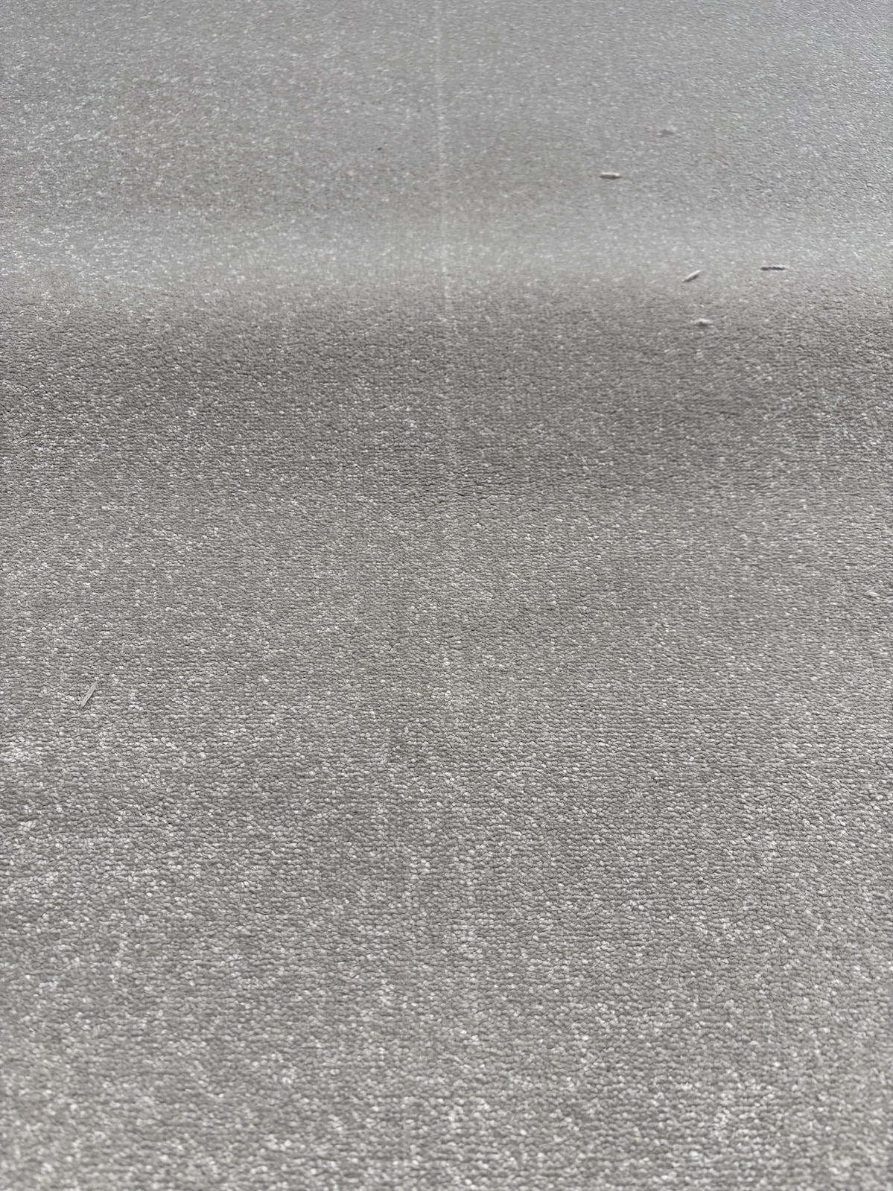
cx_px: 446
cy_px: 596
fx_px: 894
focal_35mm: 26
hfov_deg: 53.1
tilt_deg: -55.9
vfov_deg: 67.3
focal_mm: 5.96
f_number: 1.6
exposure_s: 1/122
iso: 40
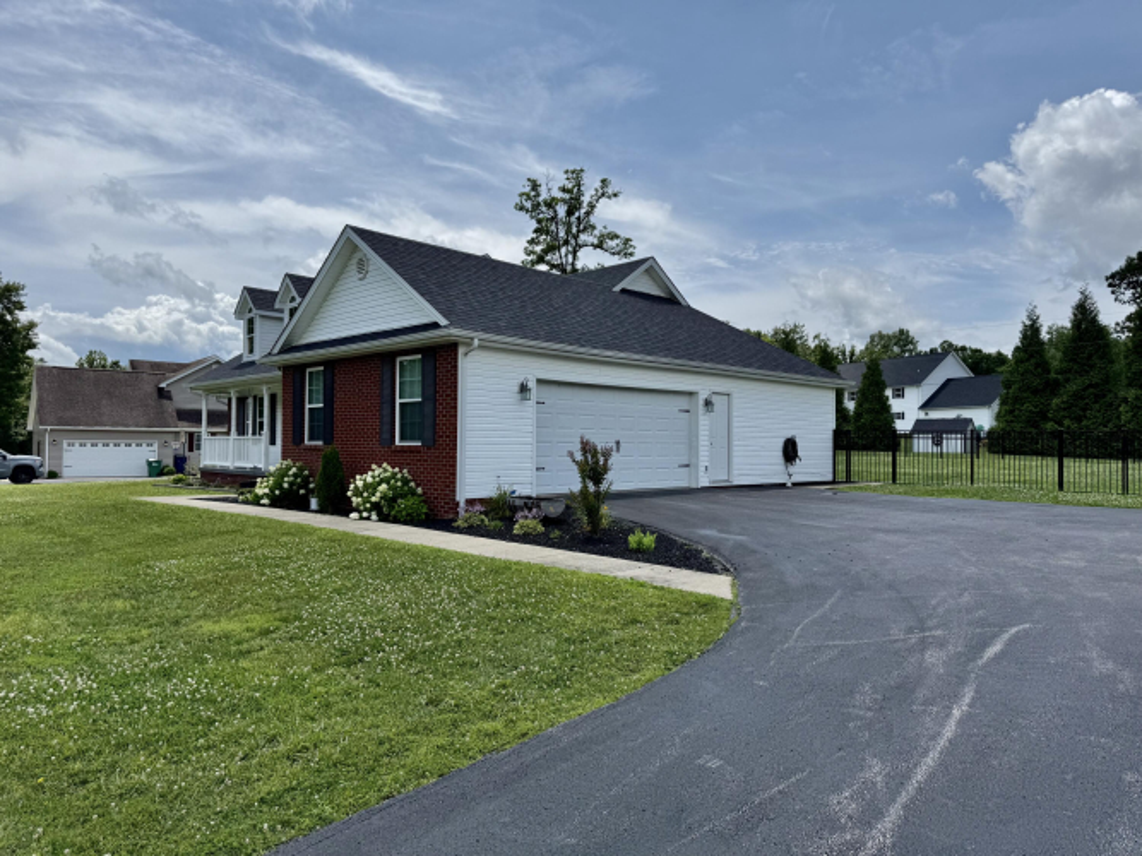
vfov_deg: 56.8
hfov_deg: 71.6
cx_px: 571
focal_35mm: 24
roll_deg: -0.7
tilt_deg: +1.0
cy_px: 428
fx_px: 792
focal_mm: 6.76
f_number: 1.78
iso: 80
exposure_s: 1/9091
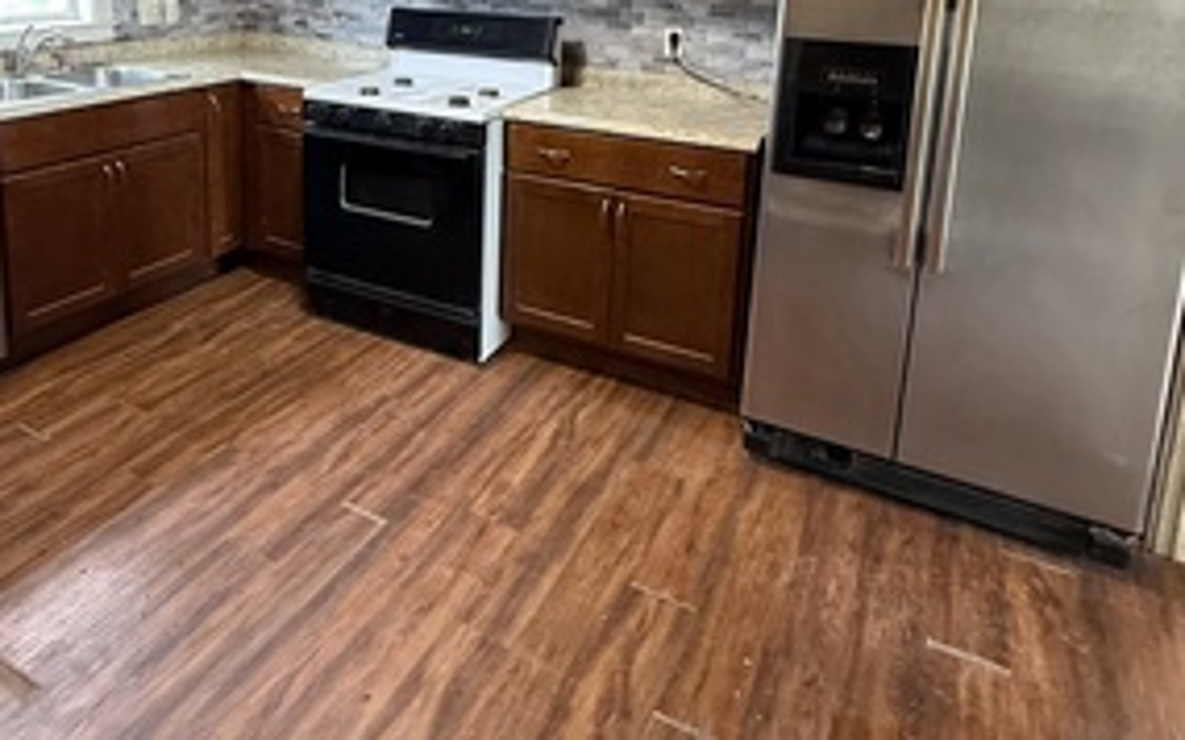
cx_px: 468
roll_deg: -2.2
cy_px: 91
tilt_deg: -9.2
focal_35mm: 26
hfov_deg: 69.6
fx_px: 840
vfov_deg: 43.9
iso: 640
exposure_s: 1/60
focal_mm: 2.22
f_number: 2.2
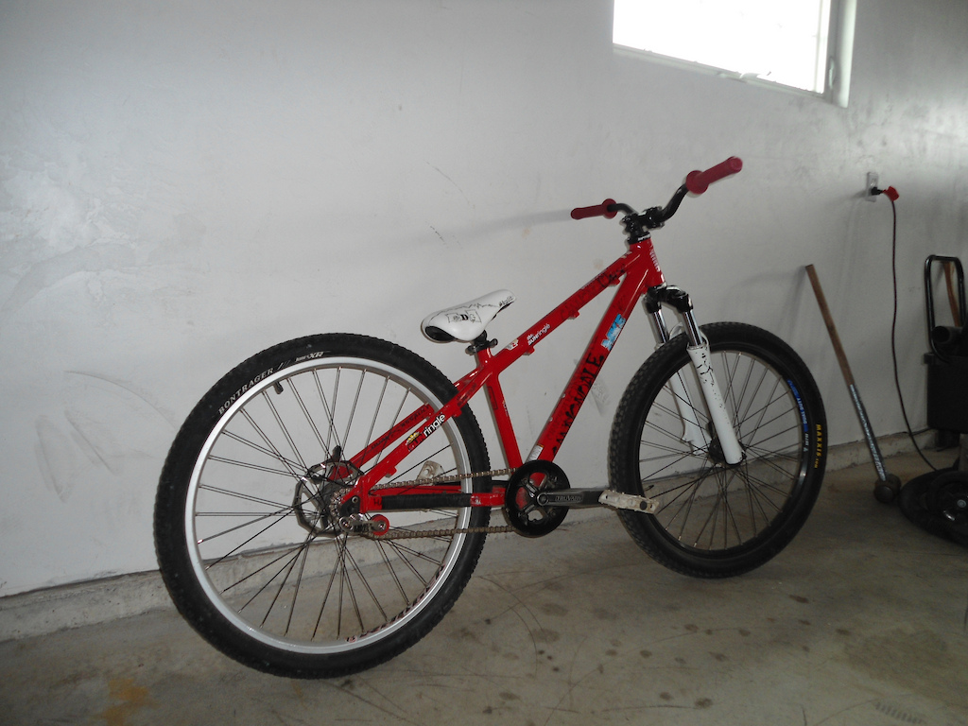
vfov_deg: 53.1
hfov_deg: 67.3
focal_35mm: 26
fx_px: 727
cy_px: 363
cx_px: 484
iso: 100
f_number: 2.8
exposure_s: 1/30
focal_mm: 4.7
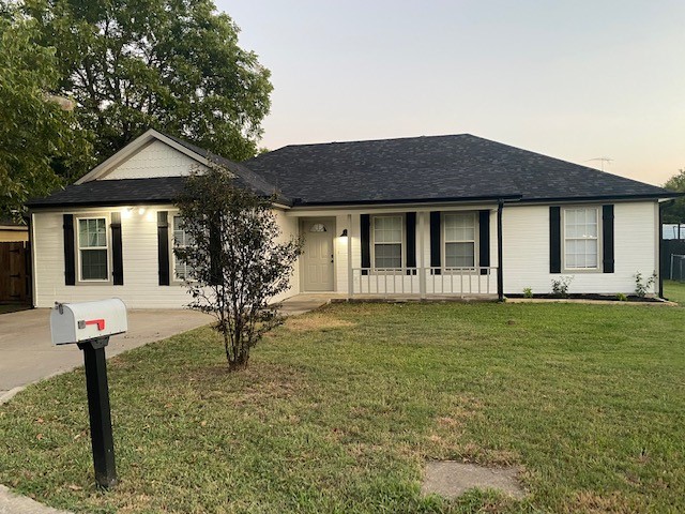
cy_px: 257
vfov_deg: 53.1
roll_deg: +1.2
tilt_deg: -1.7
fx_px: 515
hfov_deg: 67.3
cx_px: 342
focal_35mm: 26
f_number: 1.8
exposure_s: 1/60
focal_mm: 4.25
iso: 160
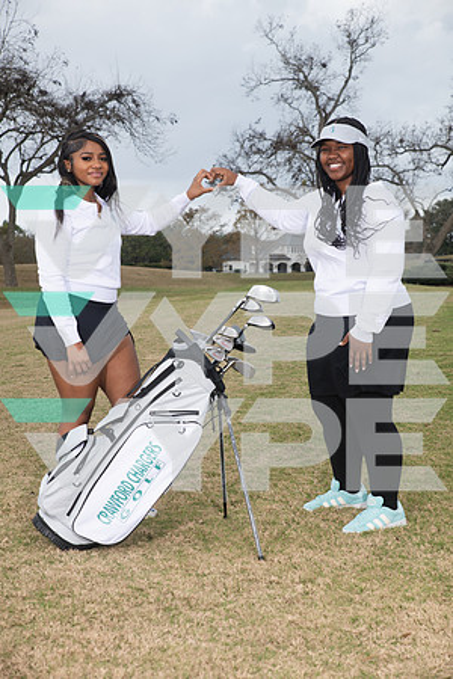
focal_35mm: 58
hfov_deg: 23.4
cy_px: 340
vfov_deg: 34.5
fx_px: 1095
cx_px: 226
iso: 100
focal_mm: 58
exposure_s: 1/320
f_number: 6.3
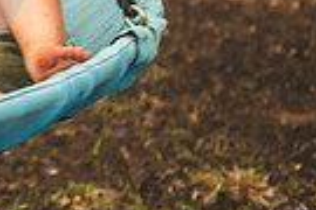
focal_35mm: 206
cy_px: -169
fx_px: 1808
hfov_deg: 9.5
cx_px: -236
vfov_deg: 6.5
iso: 250
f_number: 2.8
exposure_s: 1/125
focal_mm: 48
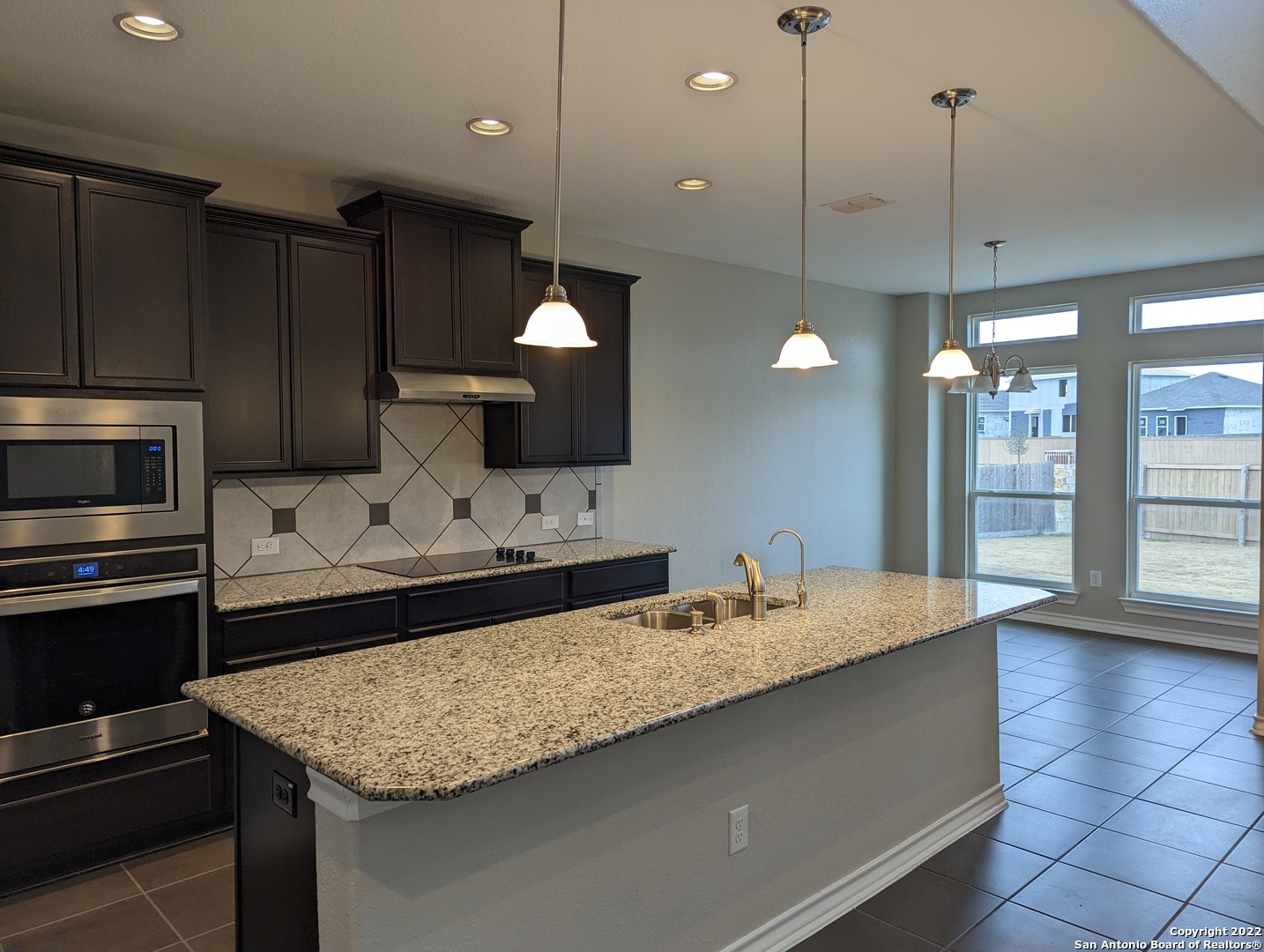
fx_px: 878
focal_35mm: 24
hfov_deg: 71.5
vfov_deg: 56.9
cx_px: 632
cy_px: 476
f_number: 1.85
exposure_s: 1/60
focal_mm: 6.81
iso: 56
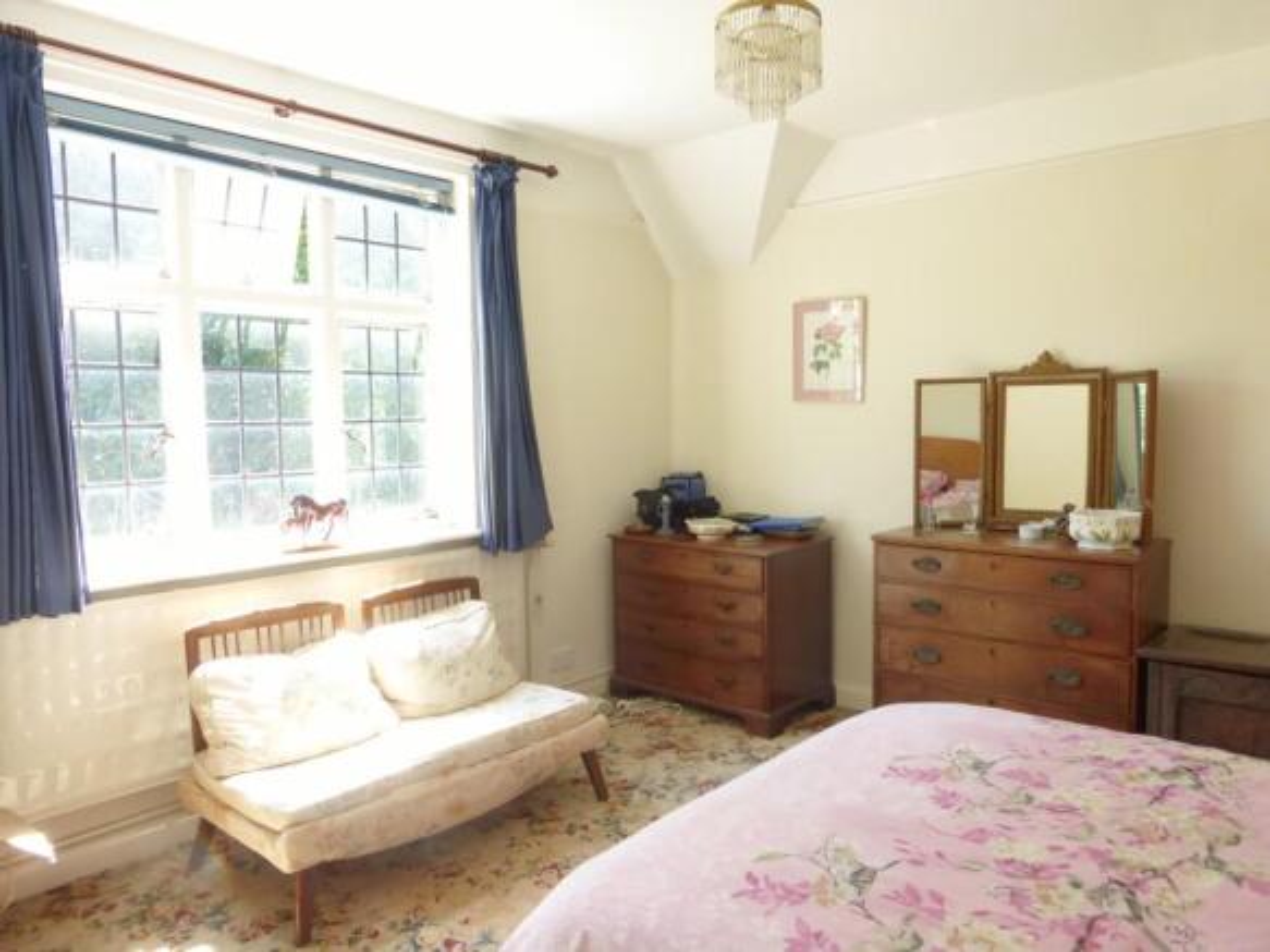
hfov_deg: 71.6
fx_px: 880
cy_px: 476
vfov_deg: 56.8
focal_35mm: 24
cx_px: 635
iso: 250
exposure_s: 1/60
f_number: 3.3
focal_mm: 4.3
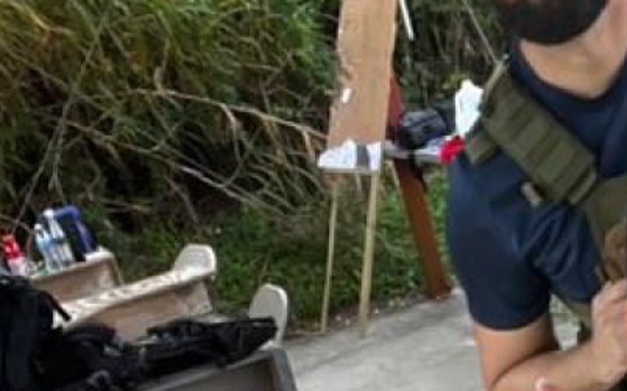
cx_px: 540
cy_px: 762
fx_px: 1623
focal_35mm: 95
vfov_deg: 12.3
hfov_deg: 21.5
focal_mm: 2.71
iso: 80
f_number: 2.2
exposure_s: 1/121
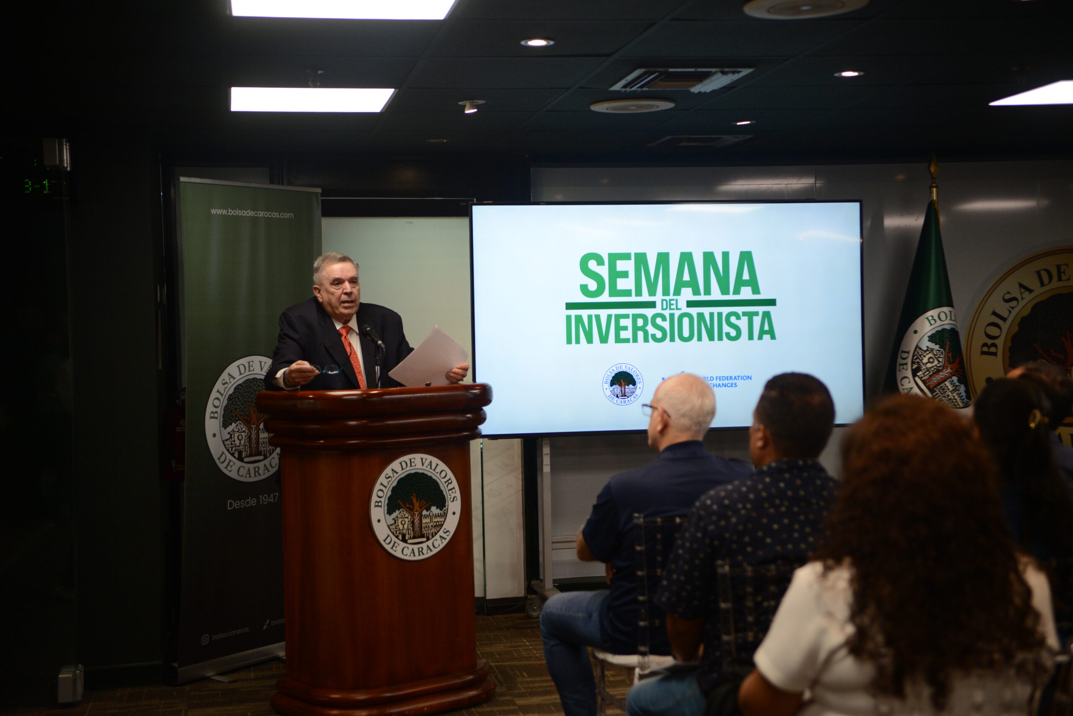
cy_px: 358
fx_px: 1640
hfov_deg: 36.2
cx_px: 536
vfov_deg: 24.6
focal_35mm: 55
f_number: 2.8
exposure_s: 1/320
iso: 1600
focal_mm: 55
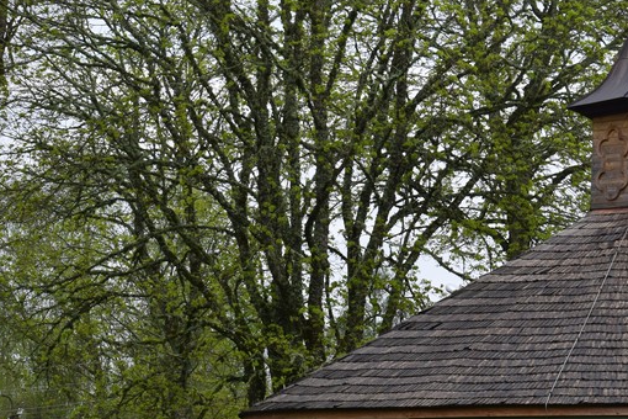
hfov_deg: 9.8
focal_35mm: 210
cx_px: 512
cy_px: 303
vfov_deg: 6.5
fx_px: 3663
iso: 400
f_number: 10
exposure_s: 1/250
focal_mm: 70
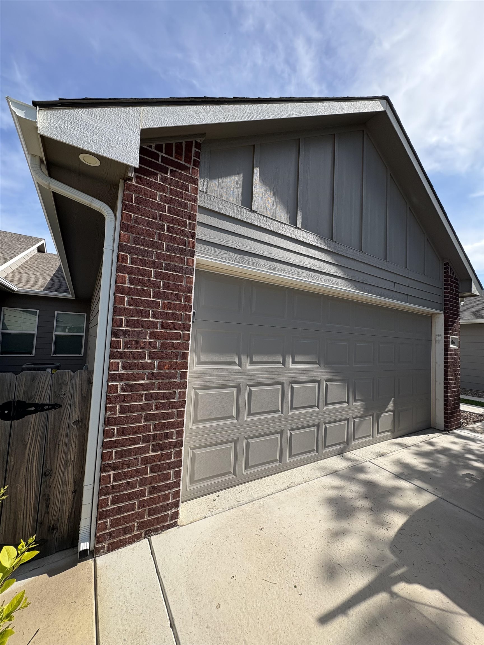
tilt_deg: +3.5
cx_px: 242
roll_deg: -2.2
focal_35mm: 14
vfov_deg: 102.1
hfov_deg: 85.7
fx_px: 261
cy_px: 322
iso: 40
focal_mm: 2.22
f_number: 2.2
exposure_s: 1/980
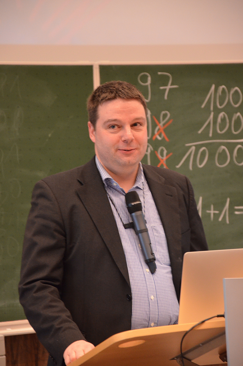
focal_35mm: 158
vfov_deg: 13.1
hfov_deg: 8.7
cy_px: 183
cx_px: 122
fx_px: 1602
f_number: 5.6
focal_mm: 105
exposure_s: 1/25
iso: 2500
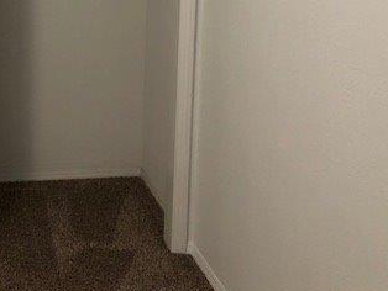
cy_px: 20
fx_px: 639
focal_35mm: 57
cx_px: 52
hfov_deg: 32.4
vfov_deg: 24.8
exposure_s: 1/15
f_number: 1.8
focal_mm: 4
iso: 80
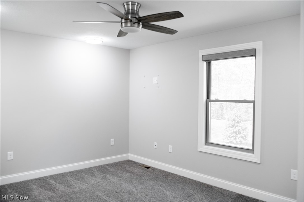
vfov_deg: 43.6
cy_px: 101
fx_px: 253
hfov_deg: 62.0
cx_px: 152
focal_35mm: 30
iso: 1250
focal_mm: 30
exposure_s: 1/80
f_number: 5.6
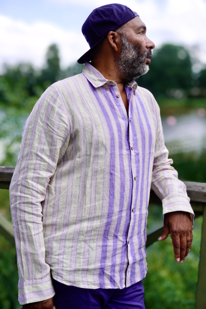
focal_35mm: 45
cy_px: 154
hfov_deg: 29.9
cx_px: 103
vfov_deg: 43.6
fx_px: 386
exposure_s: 1/320
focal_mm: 30
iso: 100
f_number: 5.6
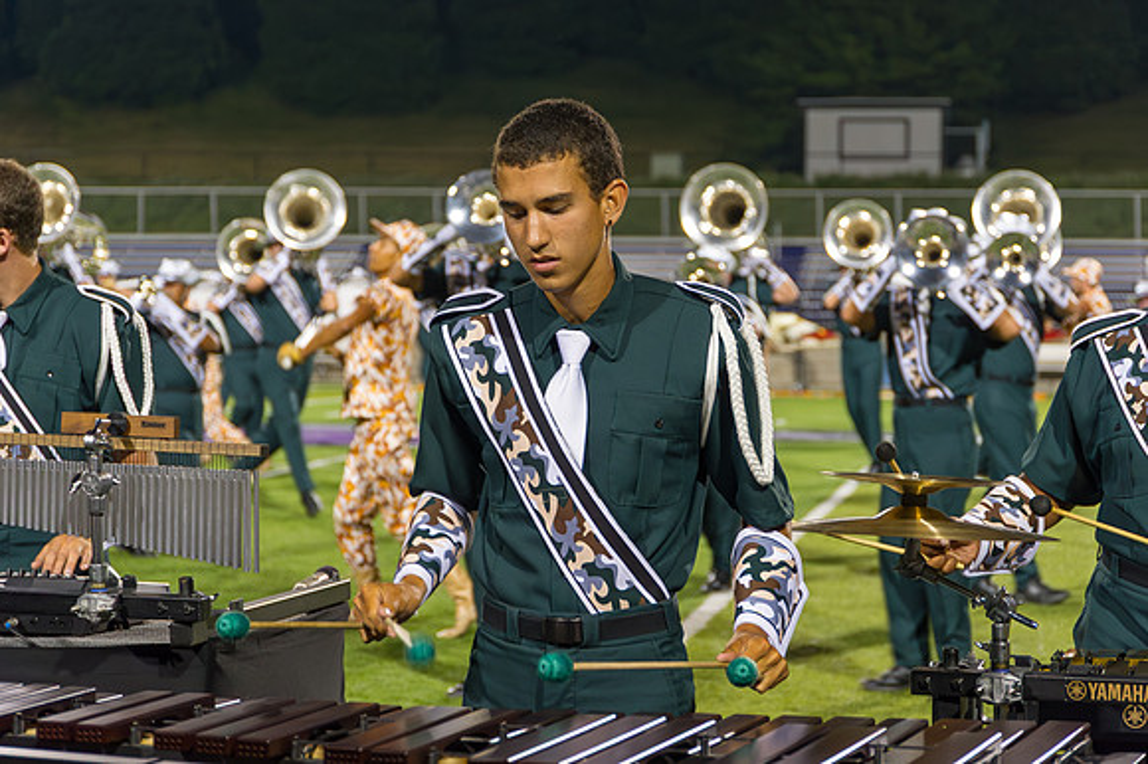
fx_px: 3150
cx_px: 574
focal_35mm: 99
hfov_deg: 20.7
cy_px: 382
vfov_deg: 13.8
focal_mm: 95
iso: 2800
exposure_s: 1/160
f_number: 5.6
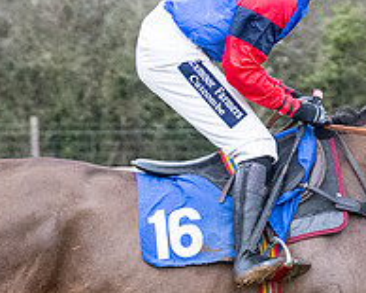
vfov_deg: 2.4
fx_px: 6853
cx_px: 460
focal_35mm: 633
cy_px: 381
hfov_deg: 3.1
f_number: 4
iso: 1600
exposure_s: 1/800
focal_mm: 94
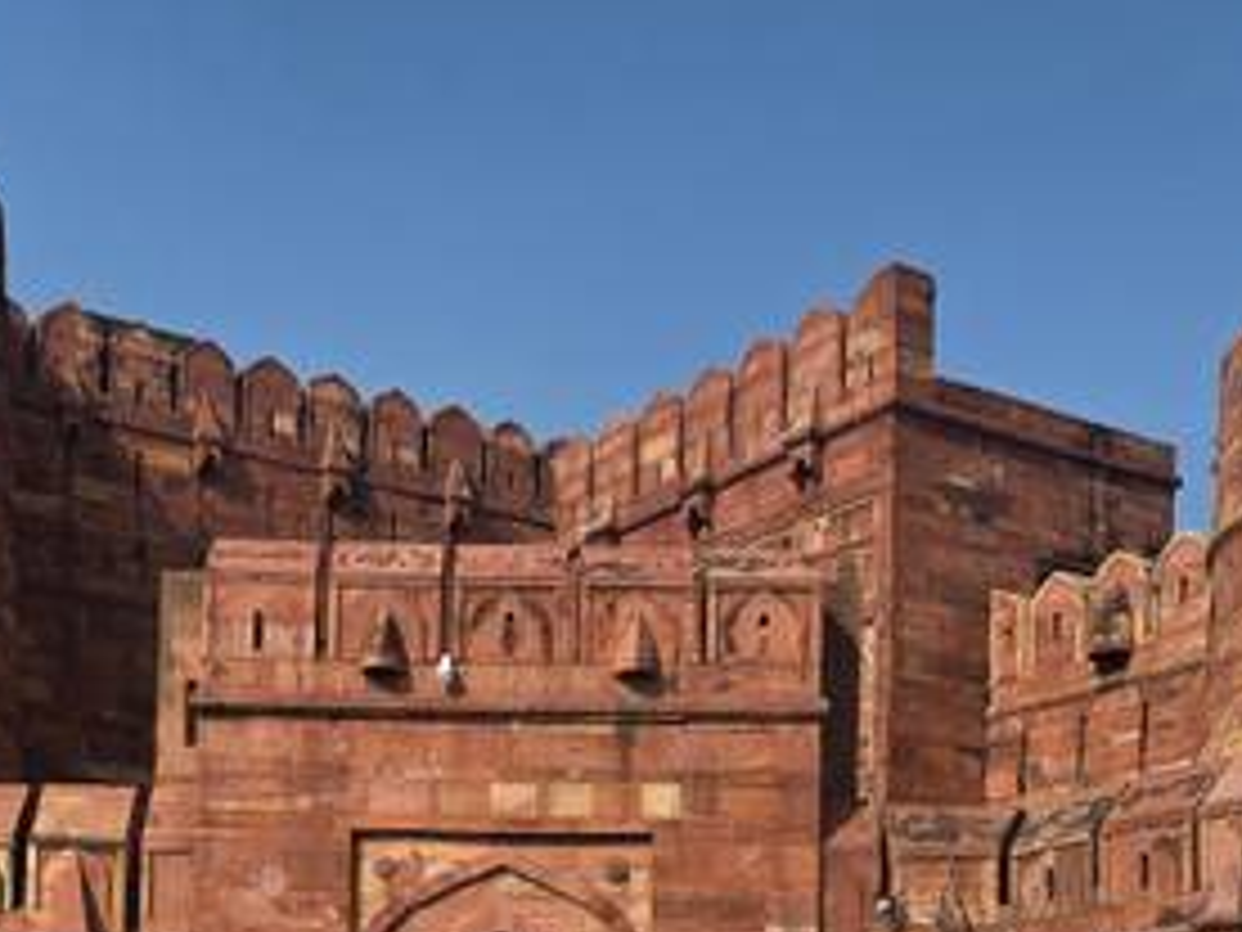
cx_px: 477
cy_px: 1171
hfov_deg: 32.1
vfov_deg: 22.2
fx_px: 2153
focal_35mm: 60
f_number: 1.7
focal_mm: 6.3
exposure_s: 1/1111
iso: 12
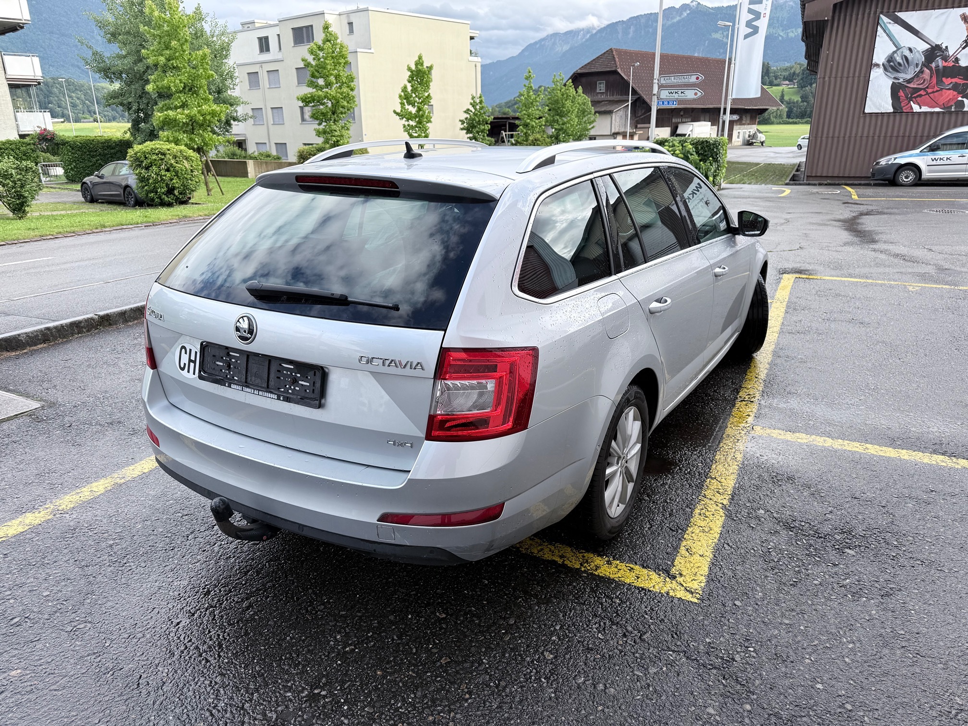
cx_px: 484
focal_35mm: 24
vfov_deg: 56.8
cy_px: 363
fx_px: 671
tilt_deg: -17.9
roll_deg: +3.3
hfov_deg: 71.6
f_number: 1.78
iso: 80
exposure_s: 1/840
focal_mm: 6.76
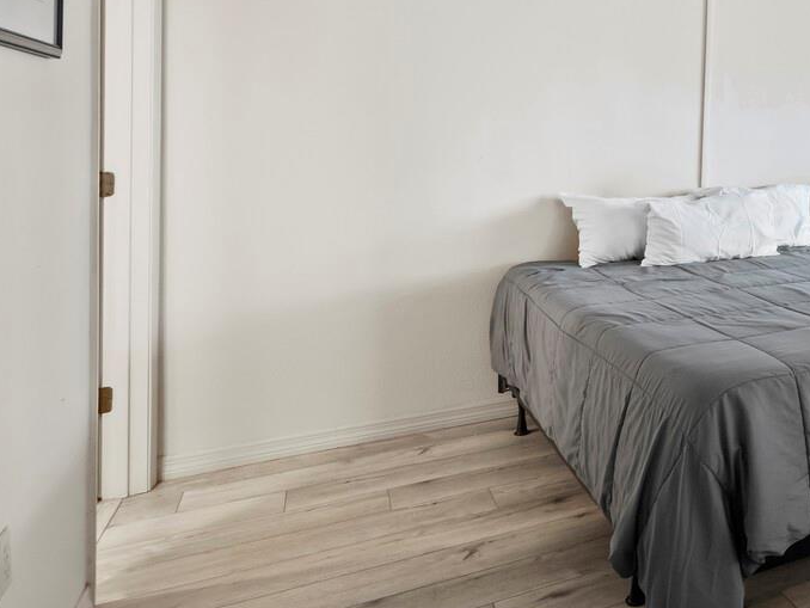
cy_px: 111
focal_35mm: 33
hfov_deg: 43.9
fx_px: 772
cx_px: 871
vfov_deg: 40.9
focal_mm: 7
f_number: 11
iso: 400
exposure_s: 2
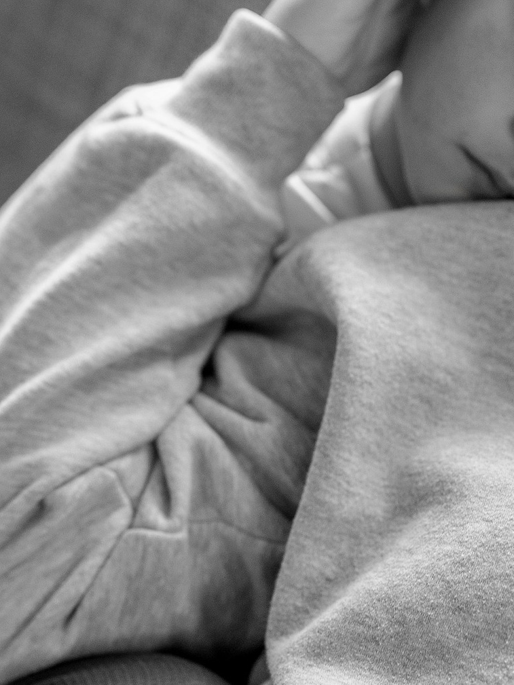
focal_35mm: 128
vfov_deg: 15.4
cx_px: 426
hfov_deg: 11.5
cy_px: 453
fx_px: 2535
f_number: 1.6
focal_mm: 35
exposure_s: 1/160
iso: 800
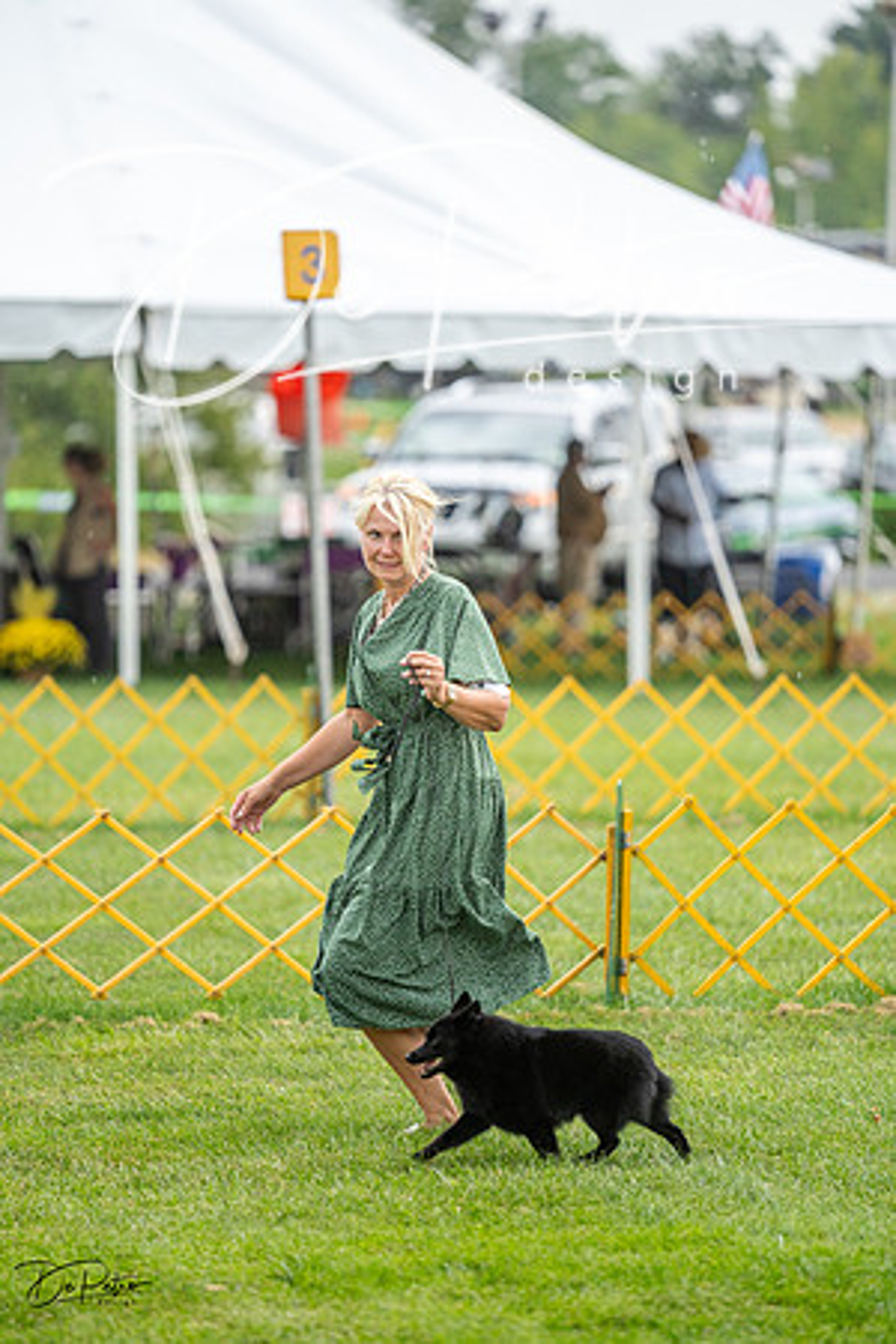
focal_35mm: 200
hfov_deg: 6.9
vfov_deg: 10.3
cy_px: 672
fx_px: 7466
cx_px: 448
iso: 640
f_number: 2.8
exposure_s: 1/640
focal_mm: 200
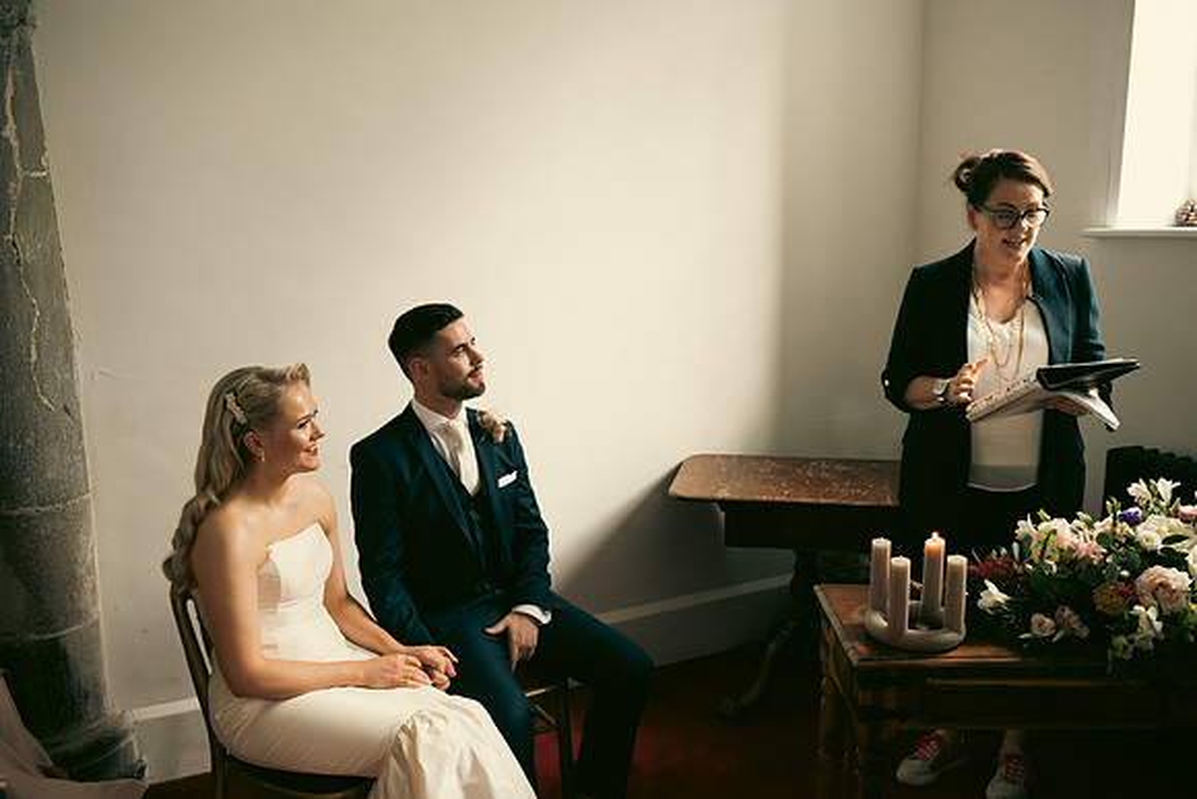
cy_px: 400
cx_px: 598
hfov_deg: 58.7
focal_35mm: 32
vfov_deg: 41.1
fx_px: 1064
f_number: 3.5
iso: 800
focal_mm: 32
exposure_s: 1/160
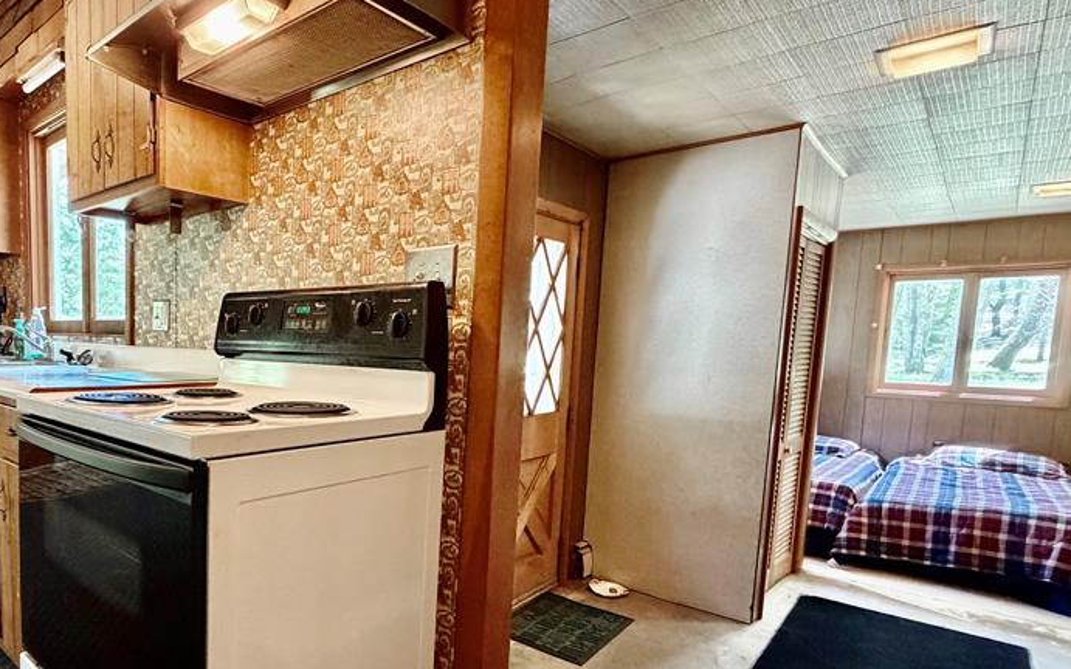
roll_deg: -1.3
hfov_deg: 75.8
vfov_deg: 54.7
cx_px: 315
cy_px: 398
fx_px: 642
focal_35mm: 22
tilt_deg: -5.1
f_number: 2.2
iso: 1250
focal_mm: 2.22
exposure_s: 1/60
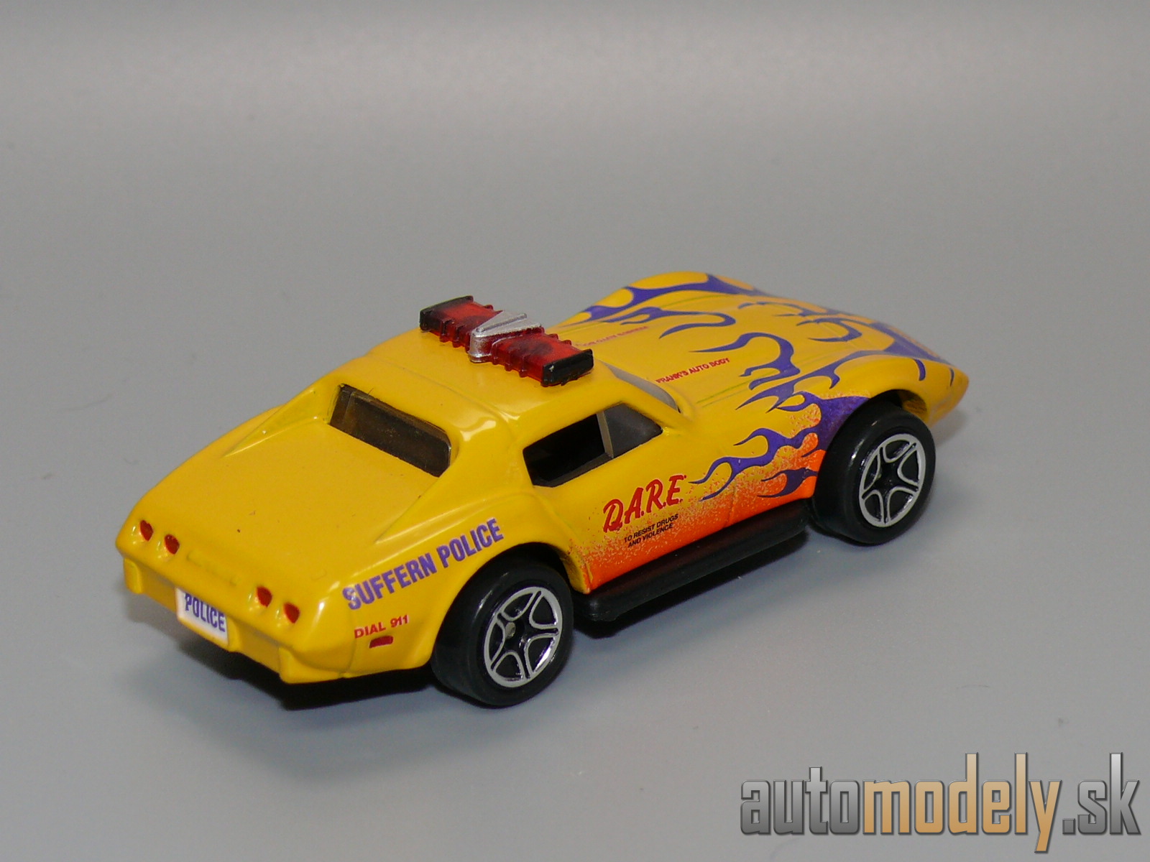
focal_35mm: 112
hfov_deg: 17.6
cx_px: 575
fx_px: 3721
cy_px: 431
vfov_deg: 13.2
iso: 100
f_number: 4
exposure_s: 1/30
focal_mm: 14.2
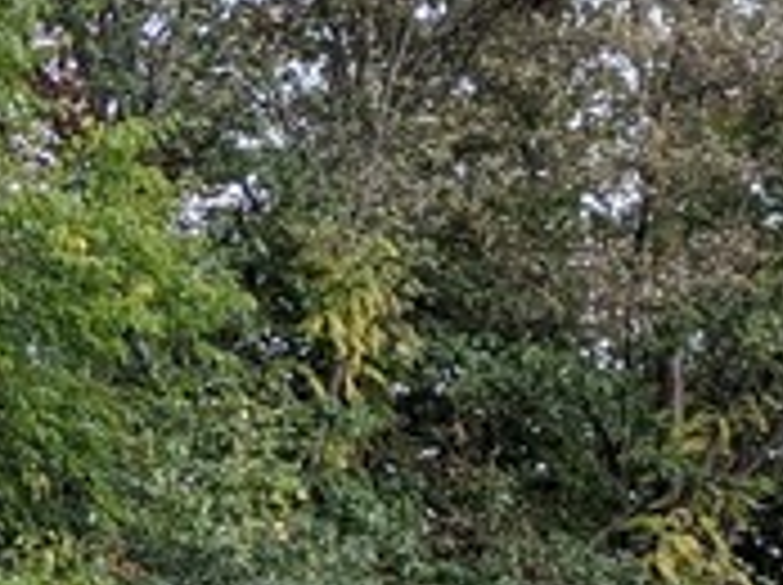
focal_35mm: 159
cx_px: -252
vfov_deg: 9.1
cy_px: 850
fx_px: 3592
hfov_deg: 12.1
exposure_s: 1/239
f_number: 1.73
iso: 46
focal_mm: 4.38
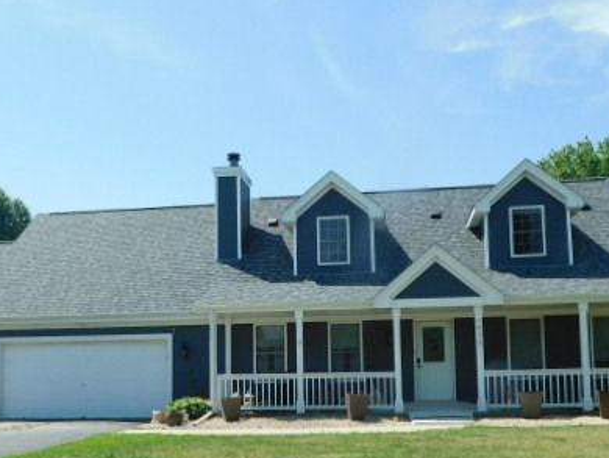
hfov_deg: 45.7
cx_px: 275
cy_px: 319
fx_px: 722
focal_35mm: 41
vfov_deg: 34.7
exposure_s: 1/1000
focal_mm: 4.5
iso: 125
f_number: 3.1
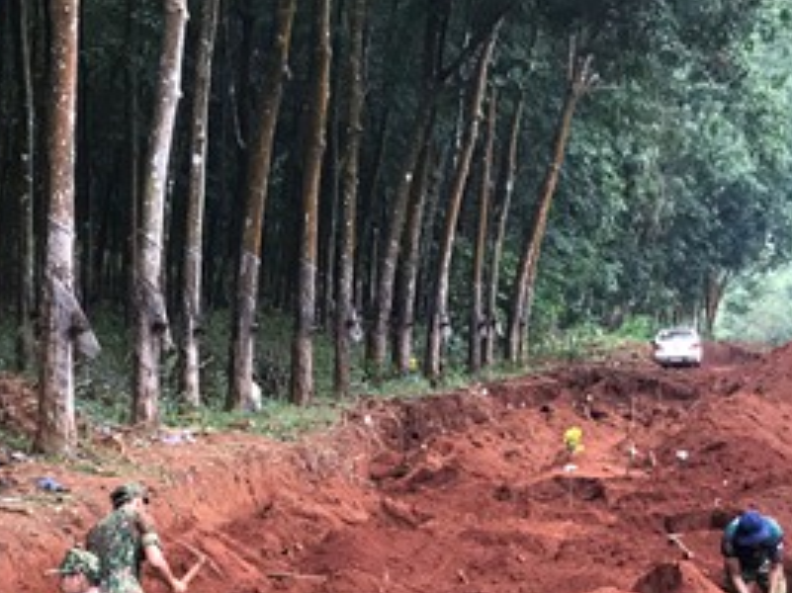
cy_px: 673
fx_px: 1921
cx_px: 338
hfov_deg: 23.3
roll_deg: +0.8
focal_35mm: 84
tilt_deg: -7.3
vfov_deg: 16.9
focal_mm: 3.99
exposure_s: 1/100
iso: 40
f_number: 1.8
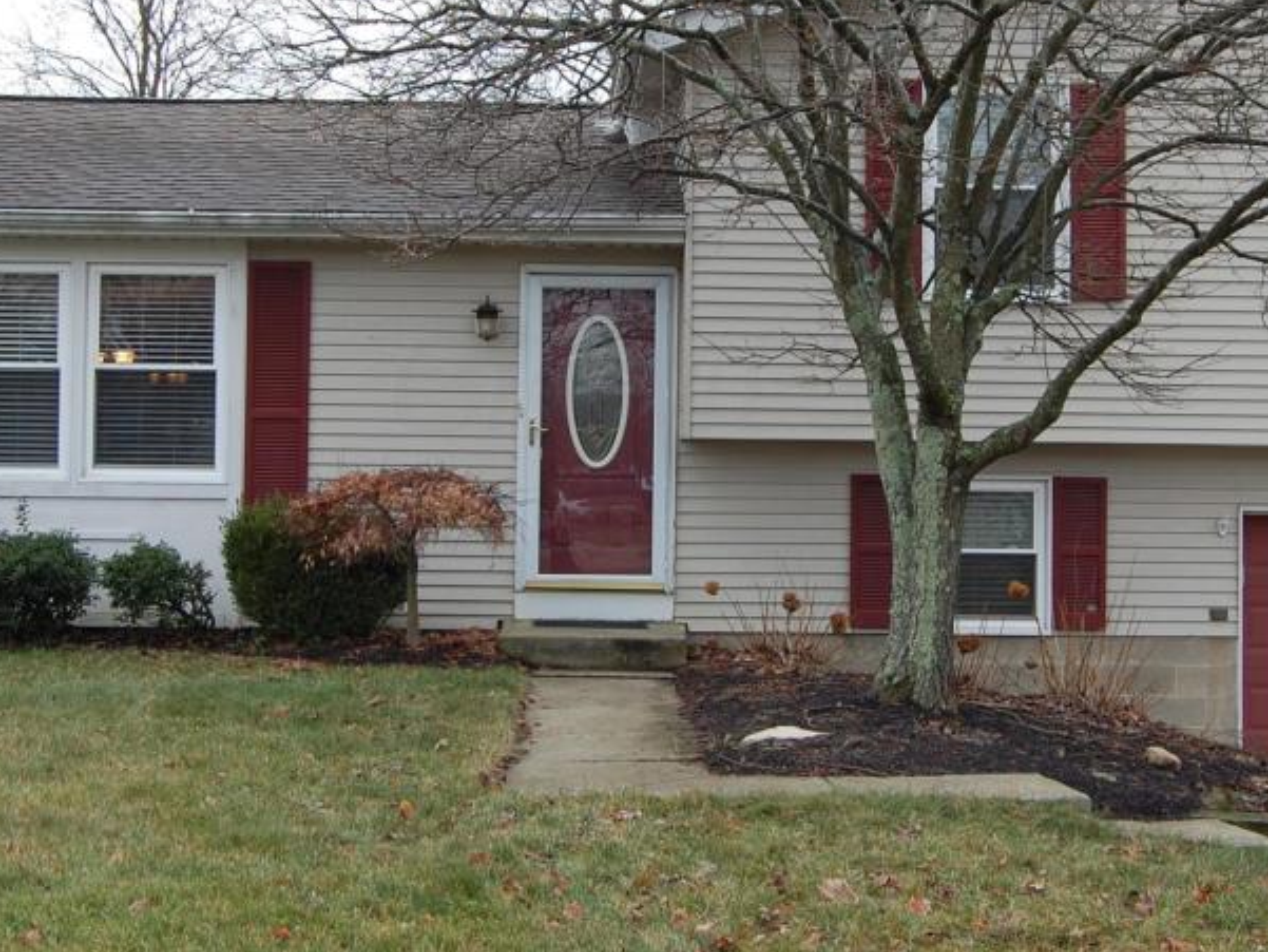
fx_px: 2638
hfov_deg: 27.0
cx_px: 630
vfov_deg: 20.4
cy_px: 380
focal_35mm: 72
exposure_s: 1/125
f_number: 6.3
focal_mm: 26
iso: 200
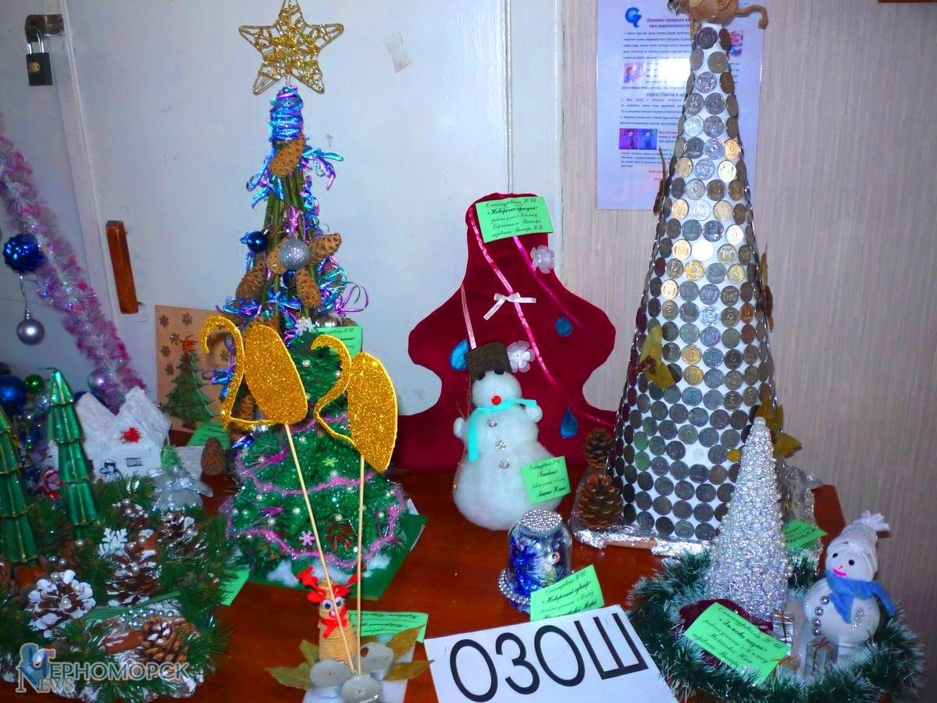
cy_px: 352
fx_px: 866
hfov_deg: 56.8
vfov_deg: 44.2
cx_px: 468
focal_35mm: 32
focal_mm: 5.2
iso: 100
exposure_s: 1/30
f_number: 3.3
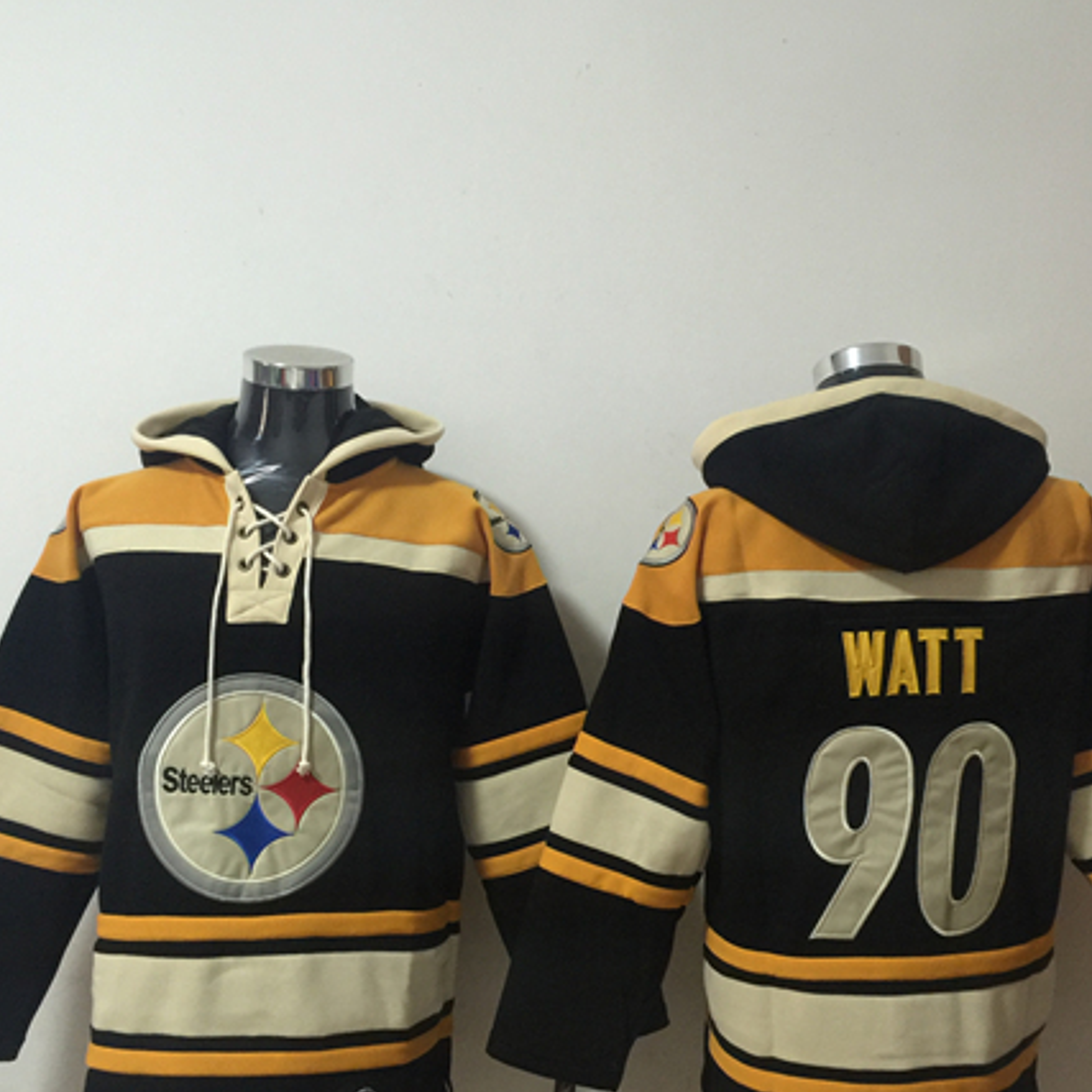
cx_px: 598
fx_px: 1392
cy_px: 612
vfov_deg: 42.8
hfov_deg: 42.8
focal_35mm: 39
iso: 125
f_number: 2.2
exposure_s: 1/10
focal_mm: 4.15
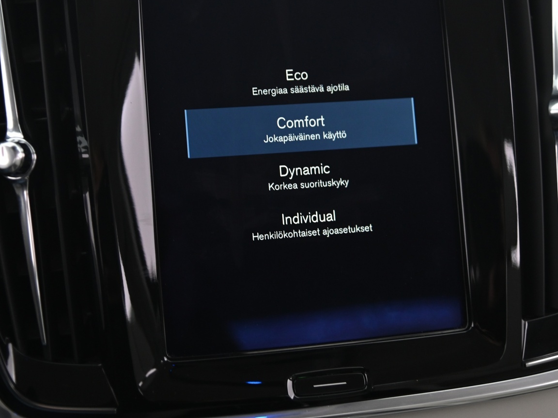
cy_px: 158
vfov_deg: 22.5
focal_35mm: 65
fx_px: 1048
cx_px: 277
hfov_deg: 29.8
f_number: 4
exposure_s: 1/15
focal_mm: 48
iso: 2000
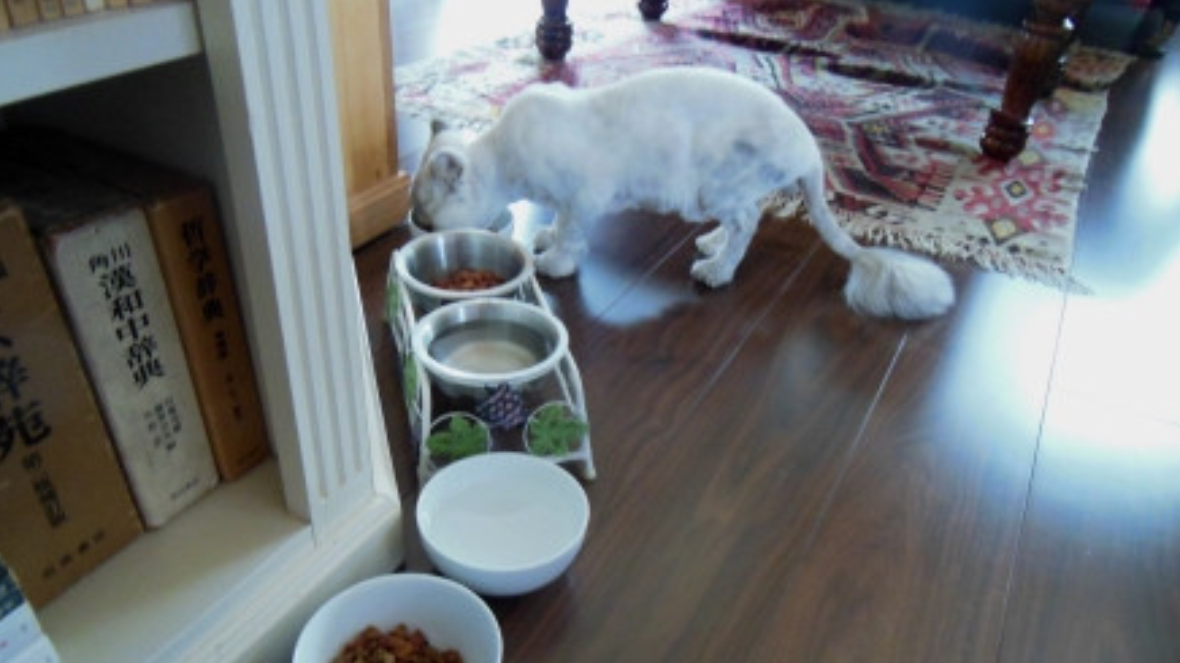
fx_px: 876
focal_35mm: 28
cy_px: 403
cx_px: 593
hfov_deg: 67.9
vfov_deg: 41.2
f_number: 3.5
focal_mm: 4.5
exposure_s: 1/4
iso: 800
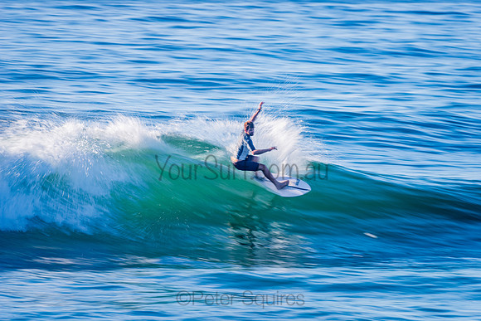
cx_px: 240
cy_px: 160
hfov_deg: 4.1
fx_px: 6682
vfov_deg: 2.8
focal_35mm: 500
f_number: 10
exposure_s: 1/20
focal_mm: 500
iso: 31
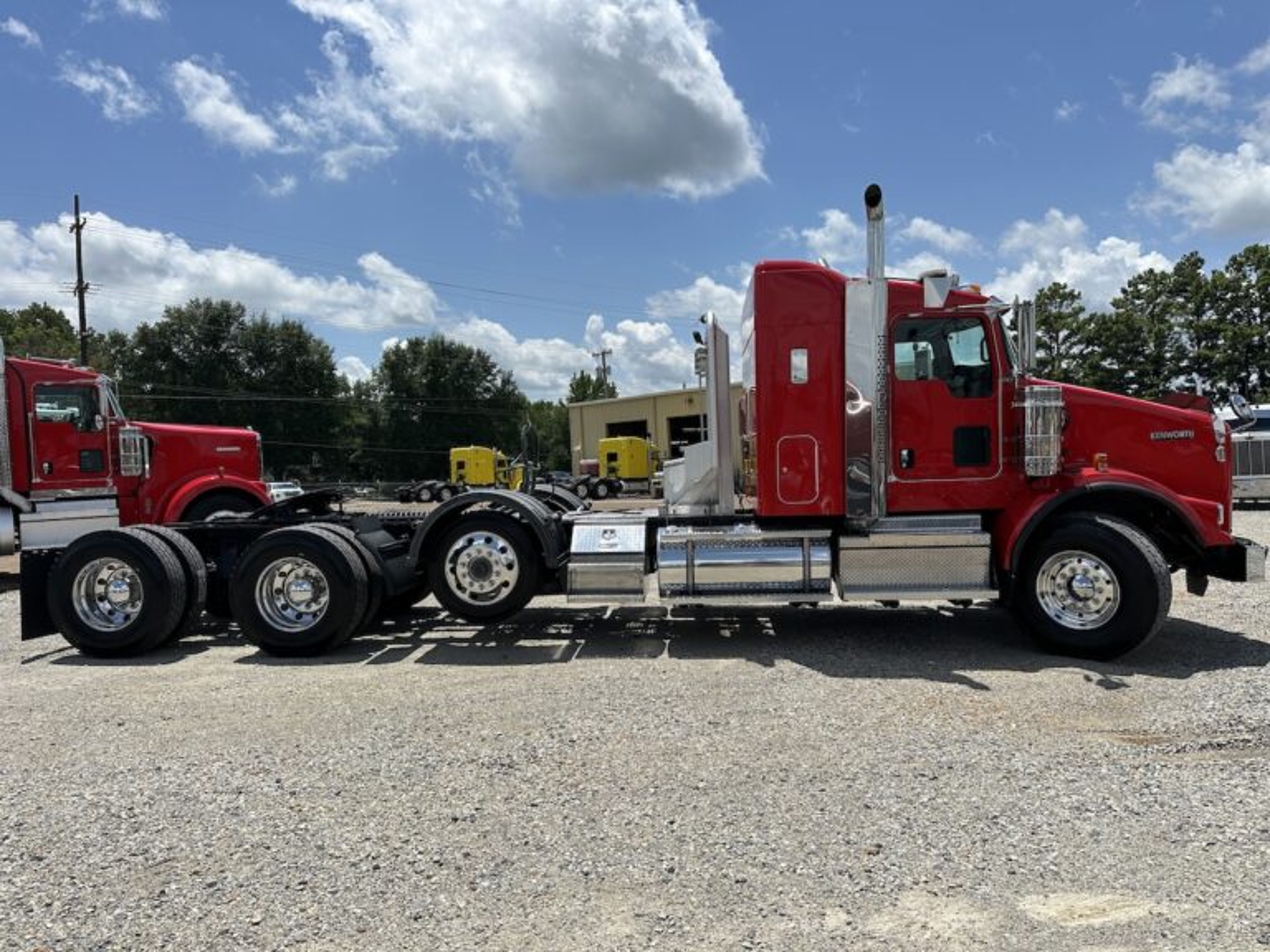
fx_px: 881
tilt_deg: +0.7
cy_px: 476
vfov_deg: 56.8
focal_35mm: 24
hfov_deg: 71.6
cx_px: 635
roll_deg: +2.8
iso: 80
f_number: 1.78
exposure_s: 1/7576
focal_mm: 6.86
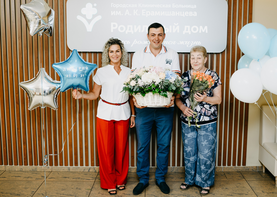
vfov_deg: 33.6
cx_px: 154
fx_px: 325
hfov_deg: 46.1
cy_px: 91
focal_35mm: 41
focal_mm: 35
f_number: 3.2
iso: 125
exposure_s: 1/160
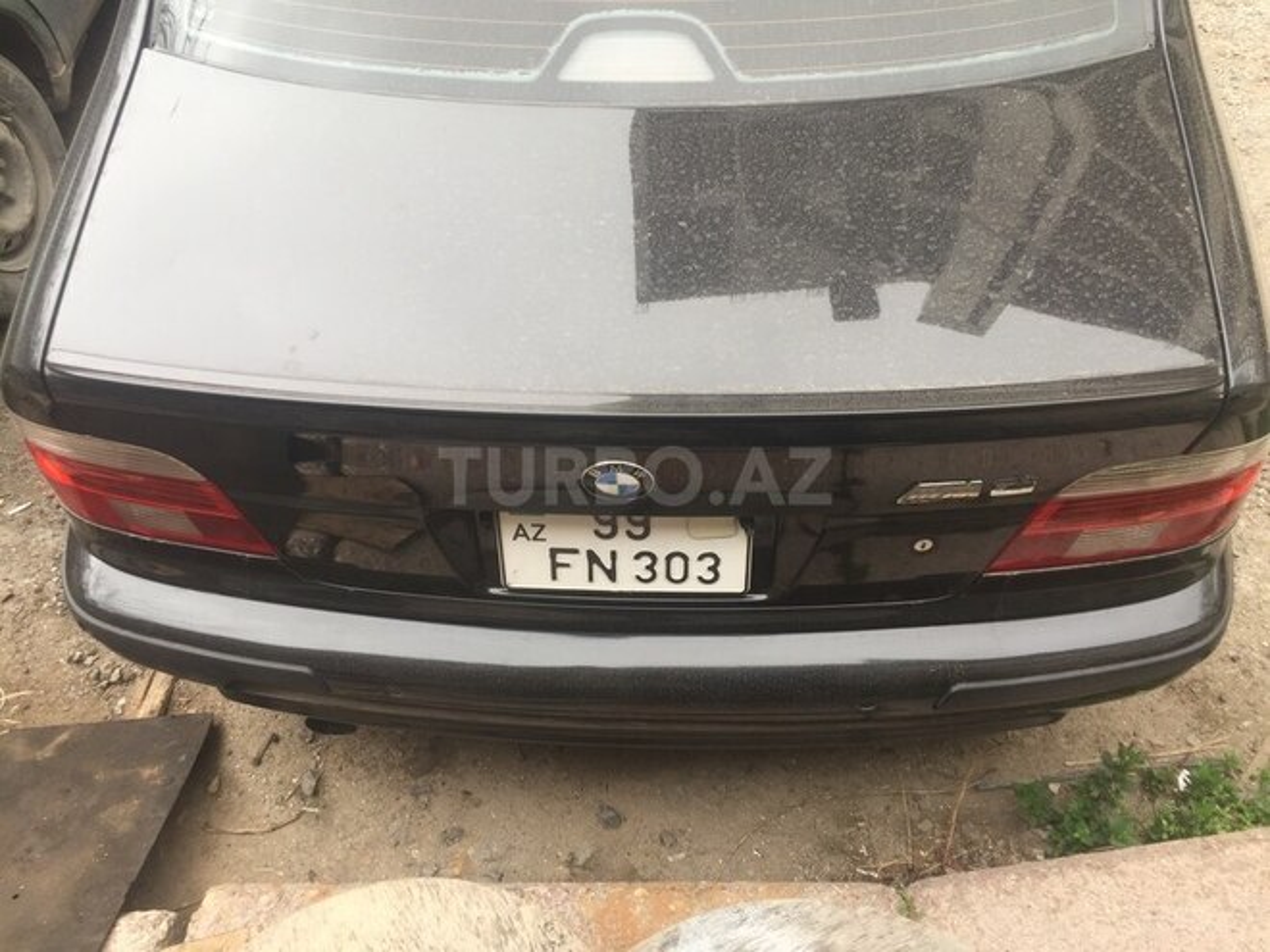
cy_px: 476
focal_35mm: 29
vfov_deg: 48.2
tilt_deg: -53.0
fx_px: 1064
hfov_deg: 61.7
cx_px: 635
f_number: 2.2
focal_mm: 4.15
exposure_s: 1/100
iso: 32
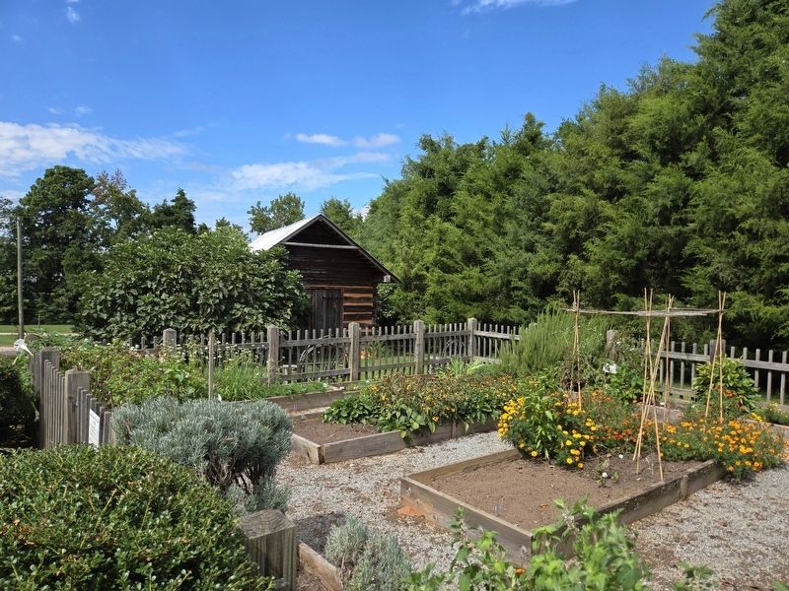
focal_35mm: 23
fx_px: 524
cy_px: 296
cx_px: 394
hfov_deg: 73.9
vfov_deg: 58.9
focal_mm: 5.4
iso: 25
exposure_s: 1/1182
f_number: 1.8
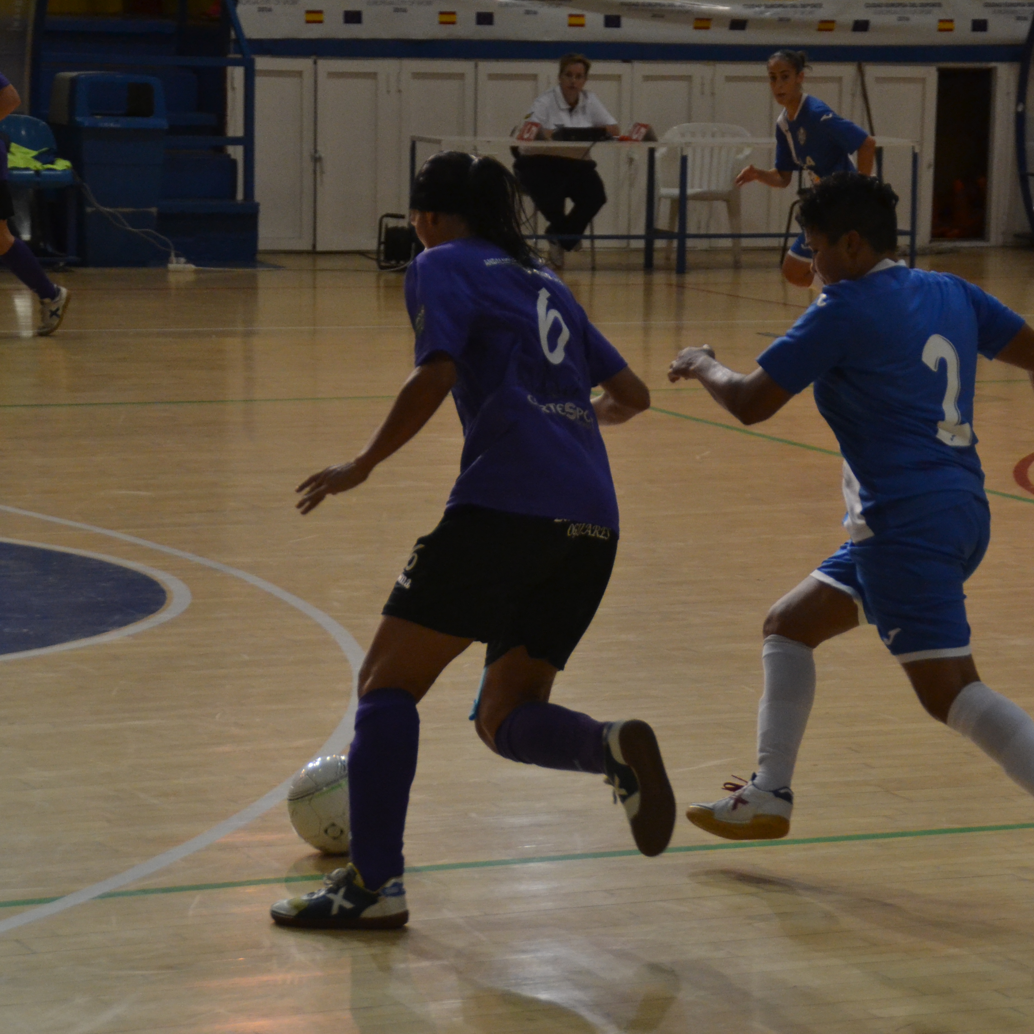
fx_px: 4427
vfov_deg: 13.3
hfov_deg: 13.3
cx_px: 673
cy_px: 515
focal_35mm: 131
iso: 1800
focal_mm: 68
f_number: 5.3
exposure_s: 1/500
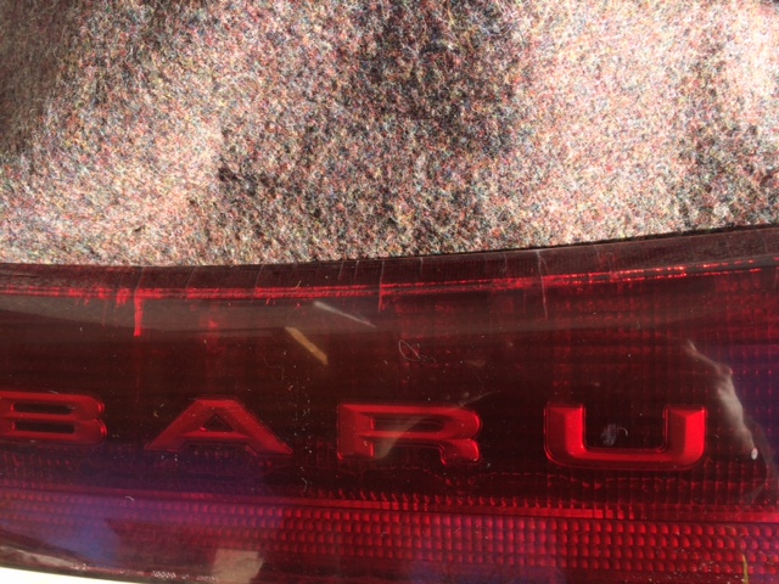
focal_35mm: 29
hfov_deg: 61.7
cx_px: 390
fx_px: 653
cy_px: 292
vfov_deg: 48.2
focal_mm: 4.15
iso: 32
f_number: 2.2
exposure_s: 1/456
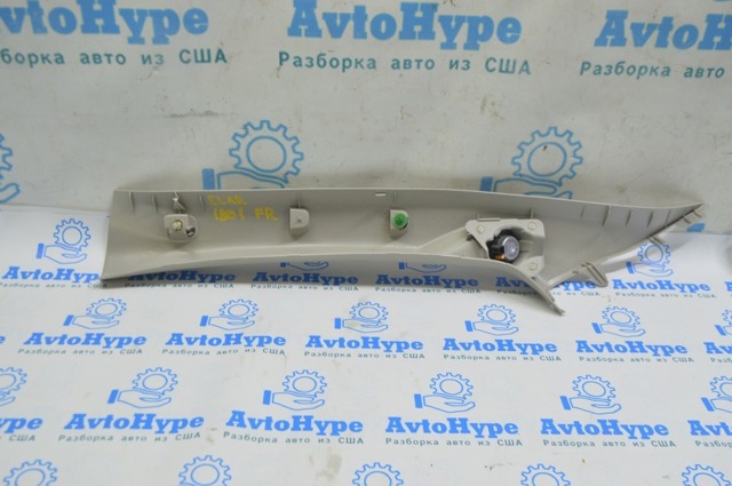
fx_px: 762
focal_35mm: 38
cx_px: 366
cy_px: 243
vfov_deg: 35.4
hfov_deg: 51.3
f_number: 5.6
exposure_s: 1/25
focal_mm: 25
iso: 400
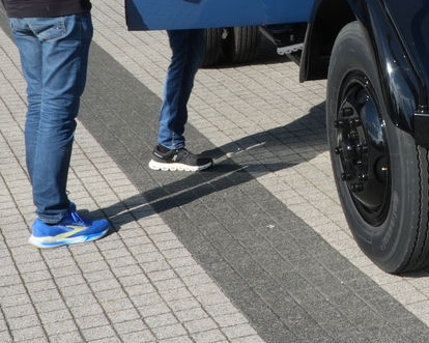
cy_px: -2
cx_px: 464
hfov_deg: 20.3
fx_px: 1142
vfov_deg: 16.7
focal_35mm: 90
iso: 400
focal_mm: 21
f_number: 20
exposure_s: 1/125
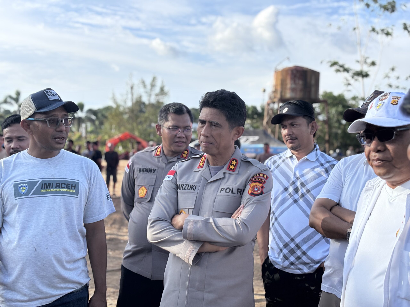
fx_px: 616
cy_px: 154
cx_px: 205
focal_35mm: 52
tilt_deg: -1.4
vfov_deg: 28.0
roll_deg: -2.3
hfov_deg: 36.8
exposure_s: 1/1724
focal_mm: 5.96
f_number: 1.6
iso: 32
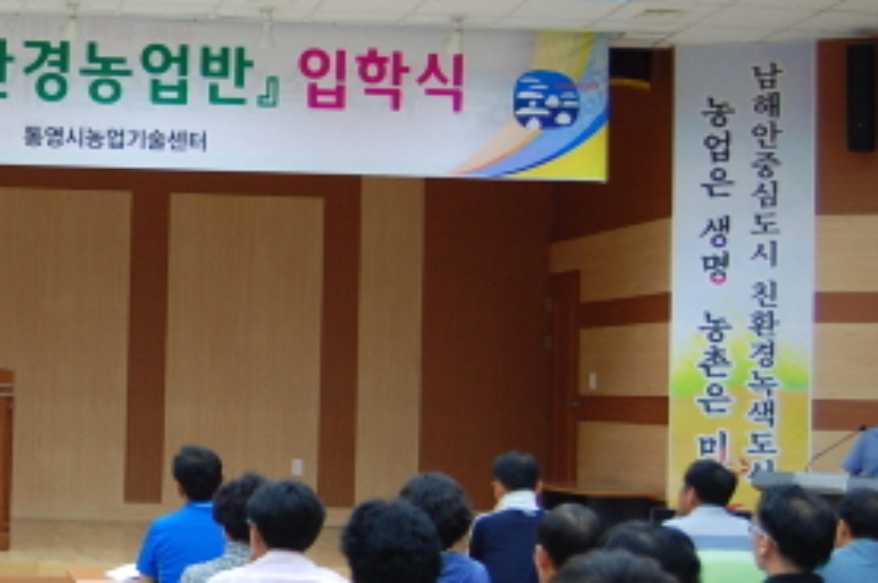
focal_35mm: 90
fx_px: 2192
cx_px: -41
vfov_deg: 15.2
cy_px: 320
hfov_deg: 21.7
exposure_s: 1/50
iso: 400
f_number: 4
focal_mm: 26
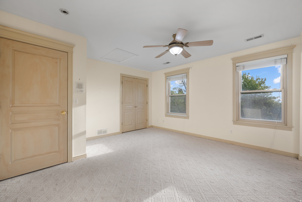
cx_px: 151
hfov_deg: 104.2
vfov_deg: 81.3
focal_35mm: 14
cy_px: 101
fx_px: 117
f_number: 8
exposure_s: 1/6
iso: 500
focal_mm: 14
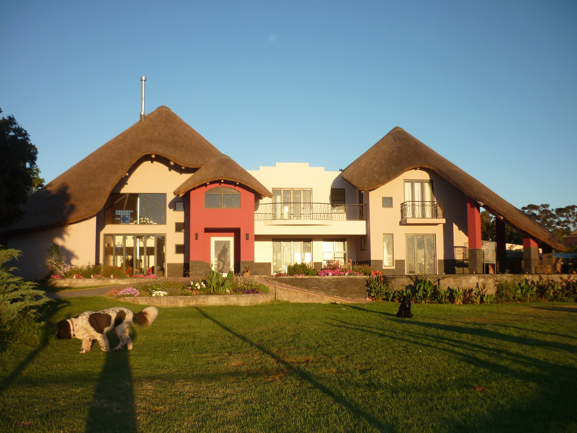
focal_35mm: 33
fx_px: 550
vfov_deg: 42.9
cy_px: 216
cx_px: 288
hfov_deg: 55.4
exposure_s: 1/640
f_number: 2.8
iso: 100
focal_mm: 5.5
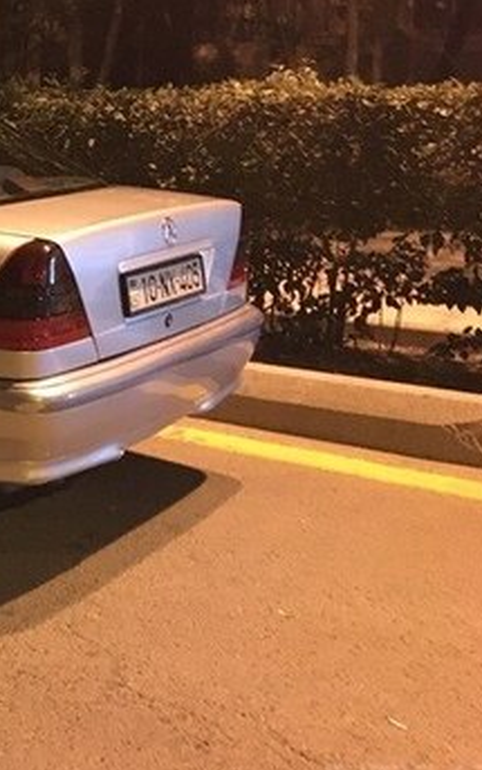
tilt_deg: -7.1
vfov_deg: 34.3
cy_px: 263
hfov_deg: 19.3
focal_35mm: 59
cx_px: -235
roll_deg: +0.6
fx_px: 1240
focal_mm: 4.15
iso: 500
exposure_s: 1/17
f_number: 2.2
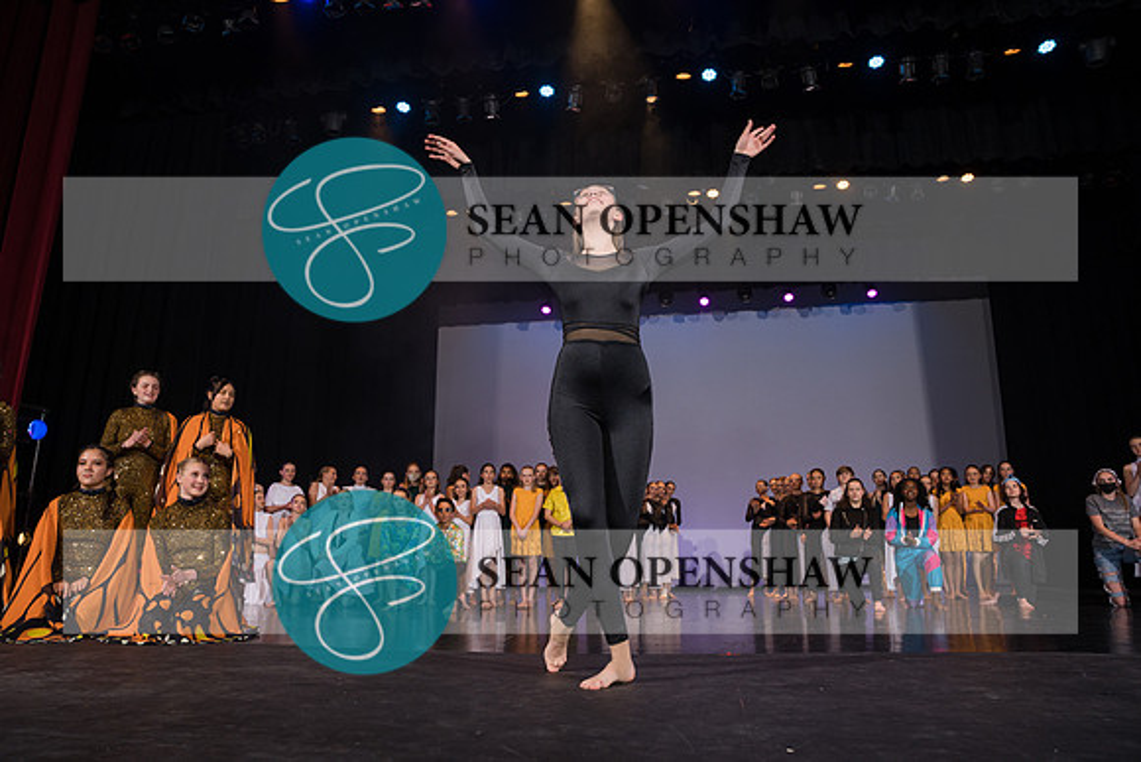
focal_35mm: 24
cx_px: 570
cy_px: 381
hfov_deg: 73.7
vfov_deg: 53.2
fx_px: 761
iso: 800
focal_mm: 24
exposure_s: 1/400
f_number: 4.5
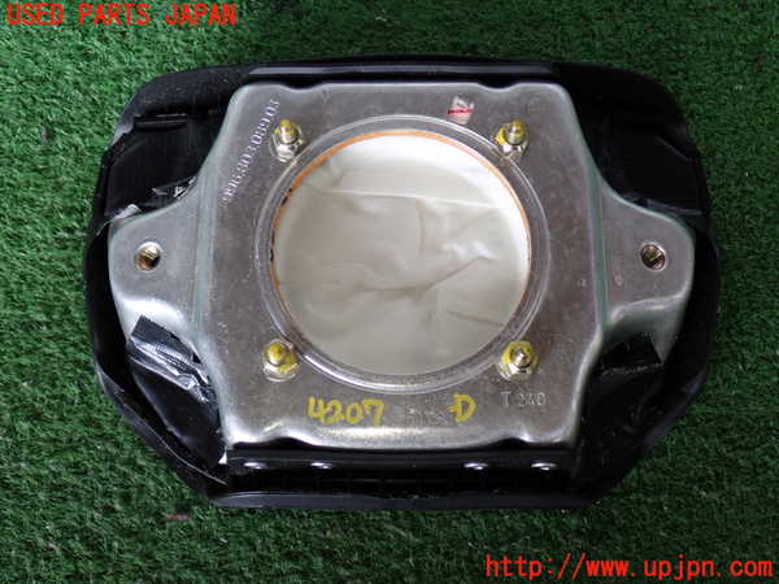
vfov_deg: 35.1
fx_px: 923
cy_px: 292
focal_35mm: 41
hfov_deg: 45.8
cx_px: 390
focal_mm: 7.31
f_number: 2.8
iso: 125
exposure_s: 1/80
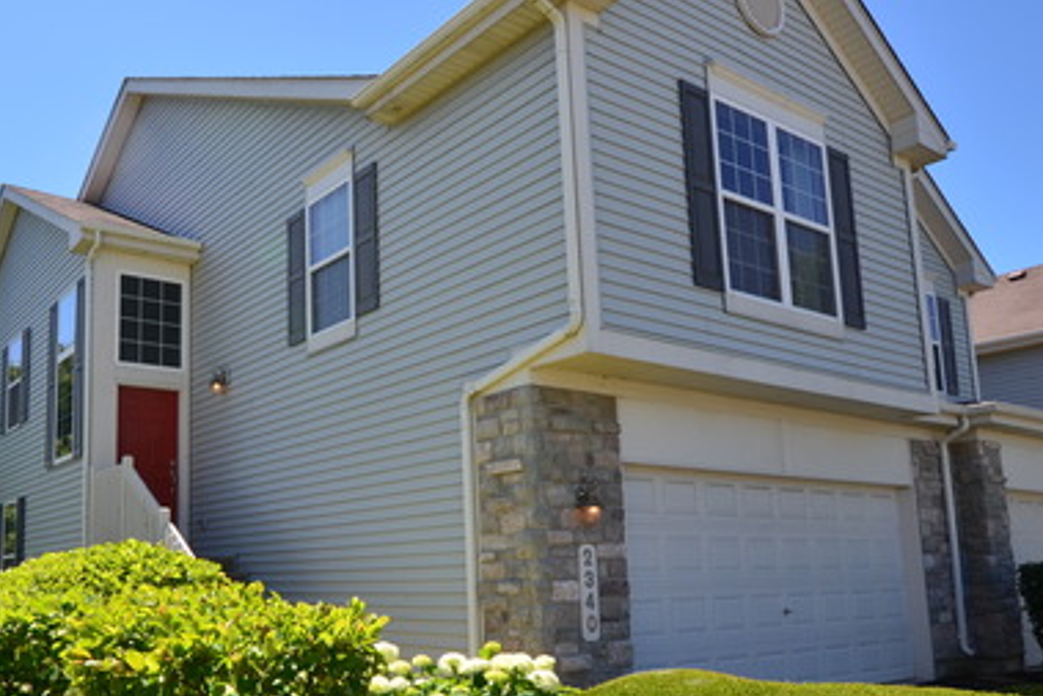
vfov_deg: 39.8
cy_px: 451
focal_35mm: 33
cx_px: 341
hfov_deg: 56.1
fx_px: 952
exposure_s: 1/250
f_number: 10
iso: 250
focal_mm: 13
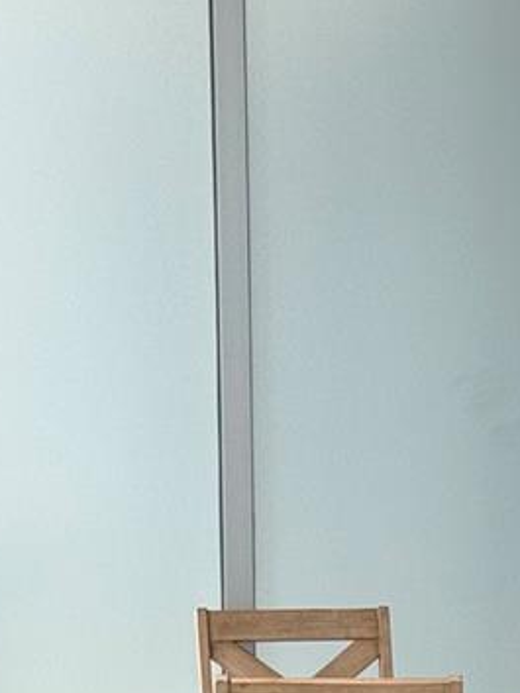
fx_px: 3263
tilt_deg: -8.3
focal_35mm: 163
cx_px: 791
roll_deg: -1.9
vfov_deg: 11.7
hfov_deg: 8.9
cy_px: 952
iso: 80
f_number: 1.78
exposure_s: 1/663
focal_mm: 6.76
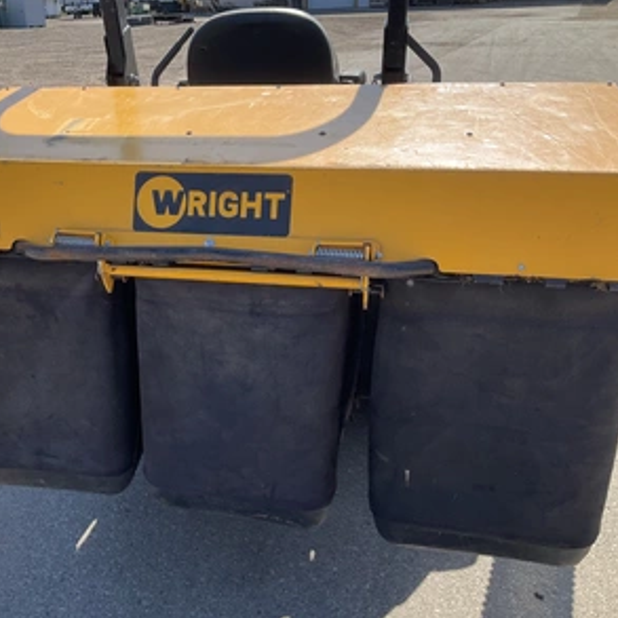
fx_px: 707
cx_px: 219
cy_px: 312
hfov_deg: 46.7
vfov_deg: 47.2
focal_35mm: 35
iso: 25
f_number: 1.8
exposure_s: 1/691
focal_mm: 3
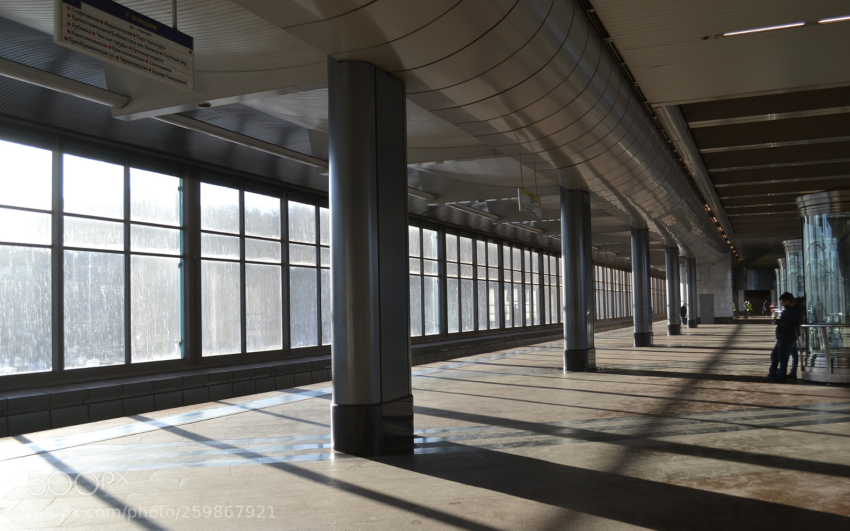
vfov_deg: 37.3
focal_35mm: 34
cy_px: 268
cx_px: 425
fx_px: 788
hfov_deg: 56.7
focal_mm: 22
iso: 100
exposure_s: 1/125
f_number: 5.6
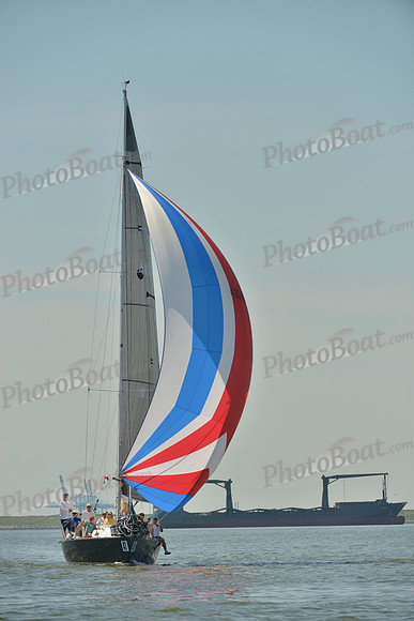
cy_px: 310
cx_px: 207
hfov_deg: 6.5
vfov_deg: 9.8
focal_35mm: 210
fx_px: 3620
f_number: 6.3
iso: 200
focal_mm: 210
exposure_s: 1/1600
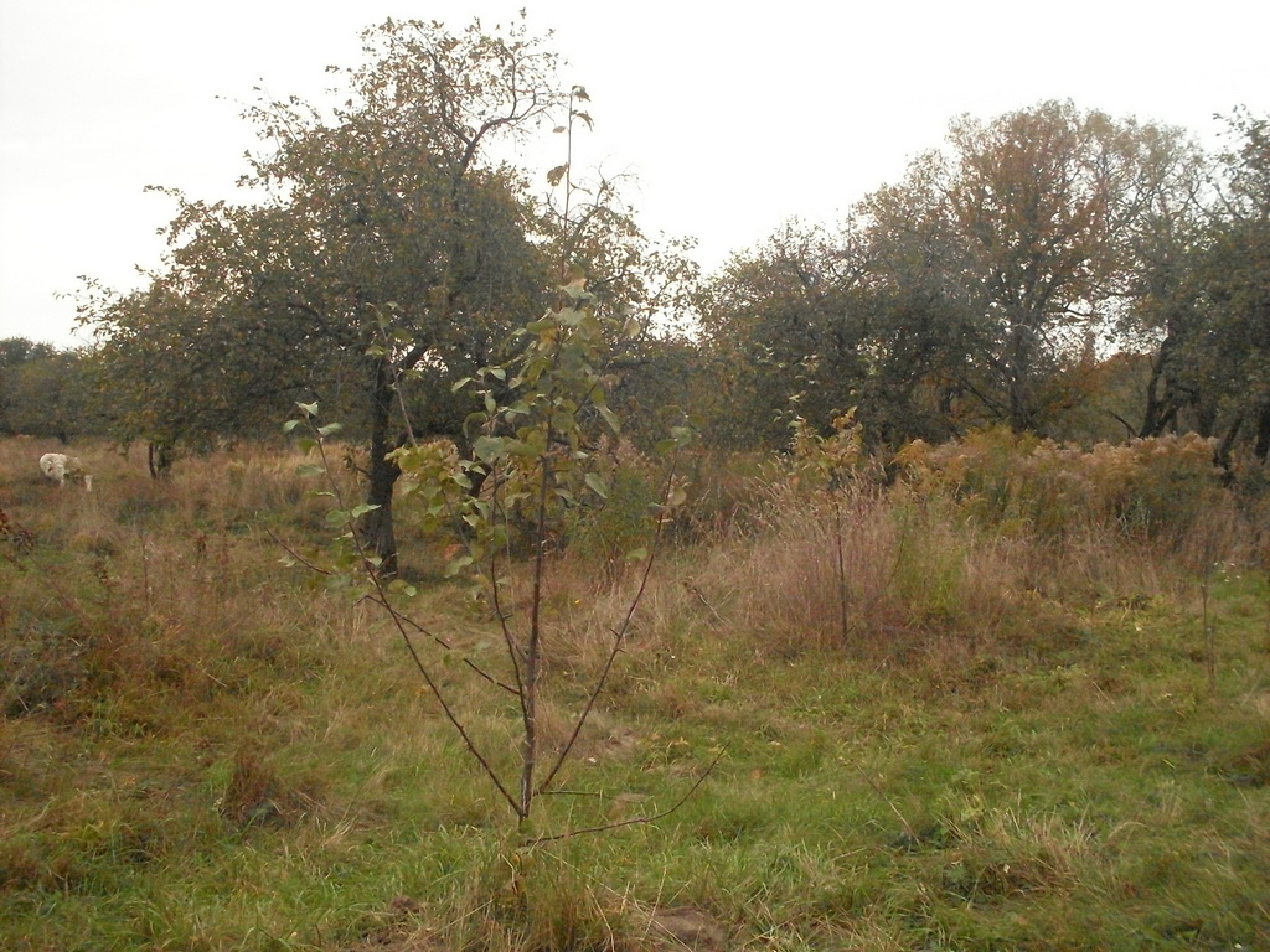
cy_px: 476
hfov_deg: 49.0
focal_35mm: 38
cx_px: 635
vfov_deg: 37.7
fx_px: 1394
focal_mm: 6.3
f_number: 8.4
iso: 400
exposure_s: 1/180
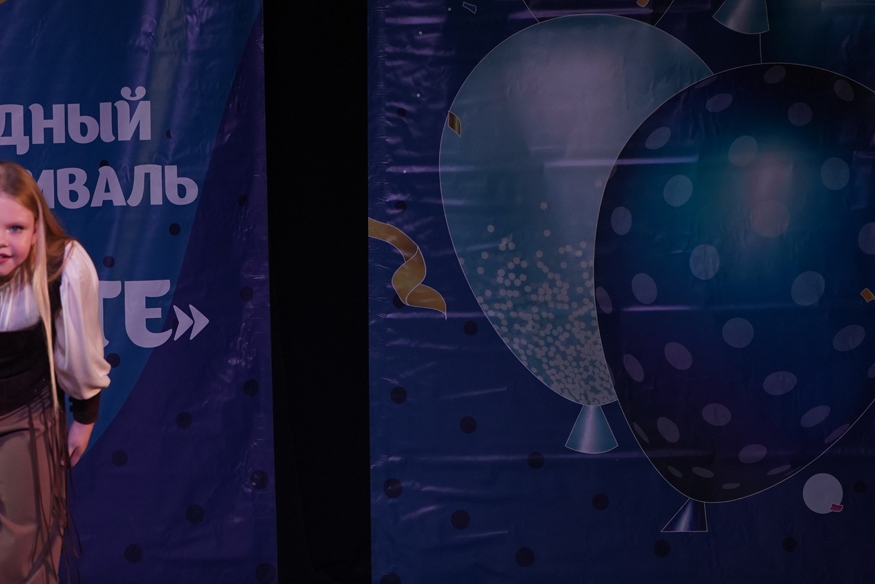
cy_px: 323
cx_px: 24
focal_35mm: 242
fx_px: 5882
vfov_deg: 5.7
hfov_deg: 8.5
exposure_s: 1/250
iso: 1600
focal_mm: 122
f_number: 5.6
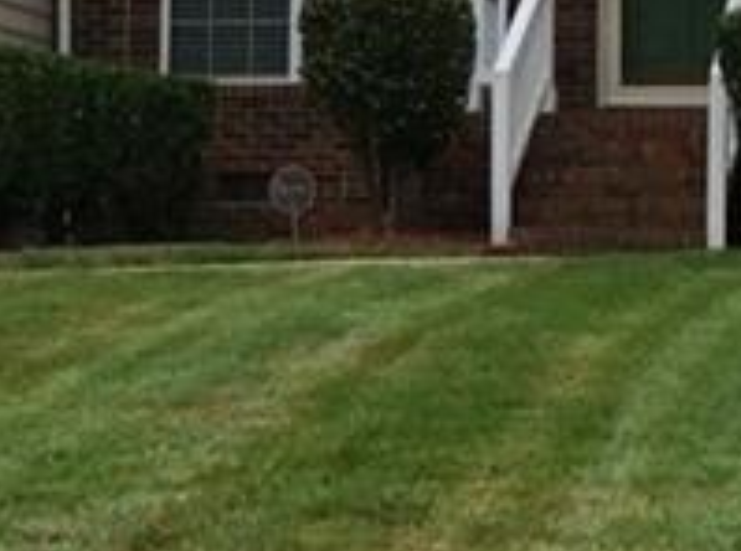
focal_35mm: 165
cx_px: 52
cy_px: -19
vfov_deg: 8.9
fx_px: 3521
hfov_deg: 11.9
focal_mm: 3.3
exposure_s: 1/733
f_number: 2.4
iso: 32
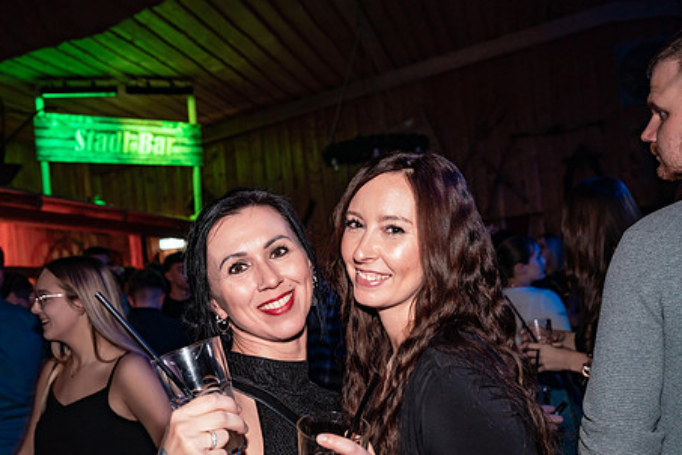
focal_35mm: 41
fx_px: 777
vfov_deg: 32.5
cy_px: 286
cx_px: 322
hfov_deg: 47.4
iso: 1600
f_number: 4.5
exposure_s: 1/60
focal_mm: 32
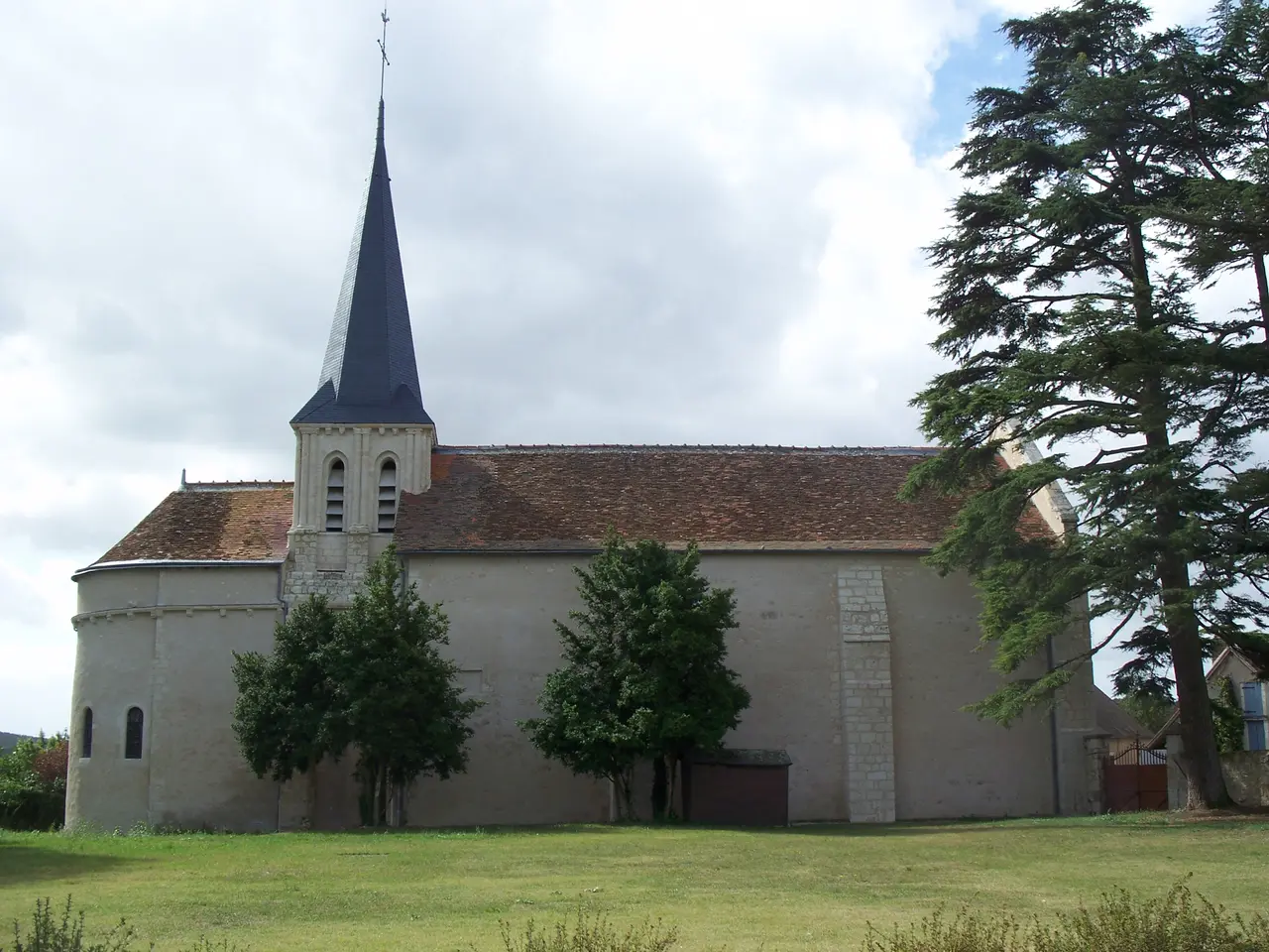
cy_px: 476
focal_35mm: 37
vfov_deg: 38.7
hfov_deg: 50.1
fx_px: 1356
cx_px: 634
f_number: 4
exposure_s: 1/400
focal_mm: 7.8
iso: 64
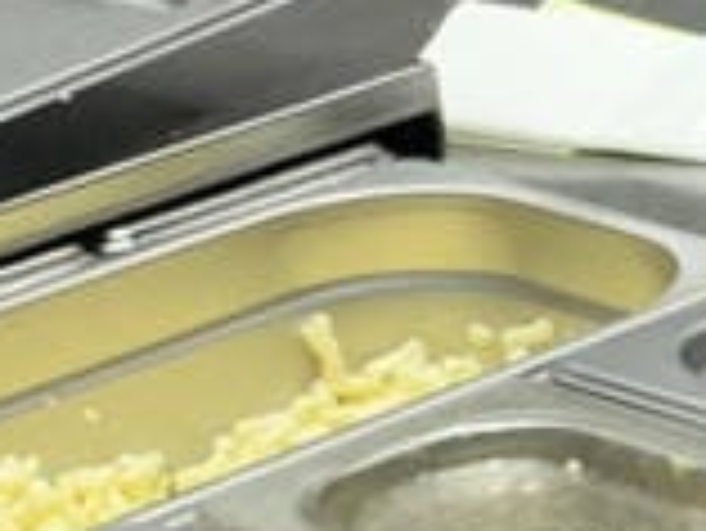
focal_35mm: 199
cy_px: 531
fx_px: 4062
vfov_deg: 7.4
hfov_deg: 9.3
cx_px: 1452
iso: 80
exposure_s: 1/120
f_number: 1.8
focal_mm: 4.25
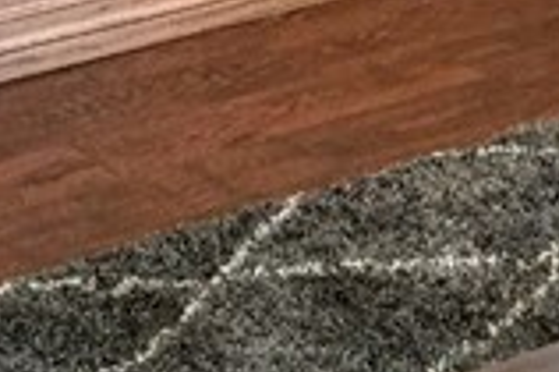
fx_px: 3040
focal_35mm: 196
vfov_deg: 6.6
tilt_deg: -8.2
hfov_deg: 10.5
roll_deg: +0.5
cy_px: -560
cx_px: 435
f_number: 2.2
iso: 50
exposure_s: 1/15
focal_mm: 4.15
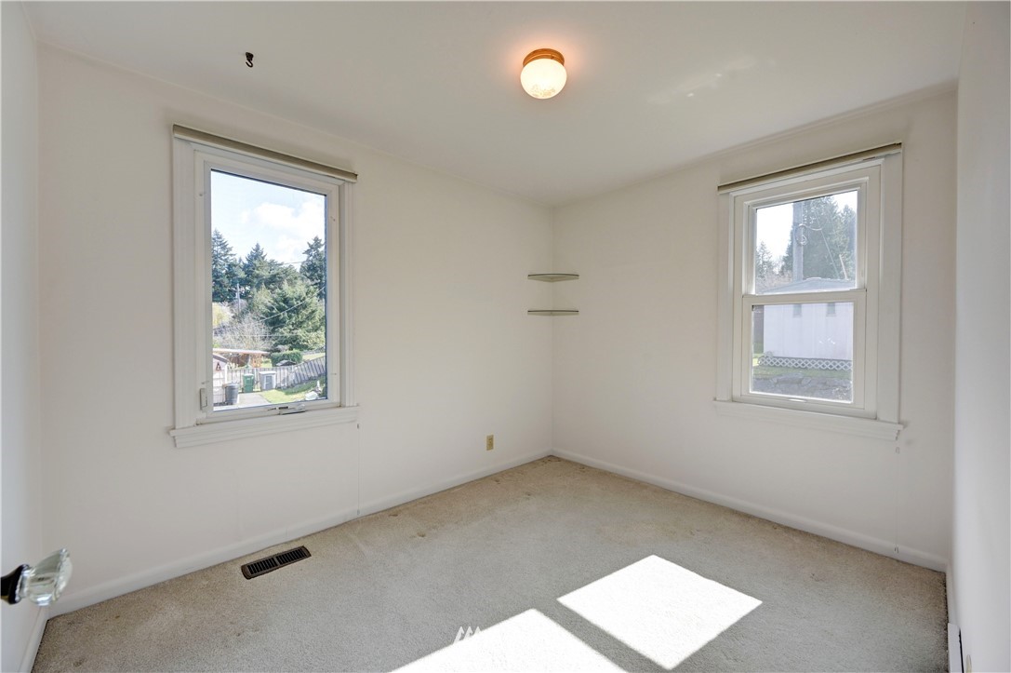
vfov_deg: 81.1
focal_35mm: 14
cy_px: 336
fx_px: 393
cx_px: 506
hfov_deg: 104.3
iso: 400
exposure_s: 1/125
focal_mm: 14
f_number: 8
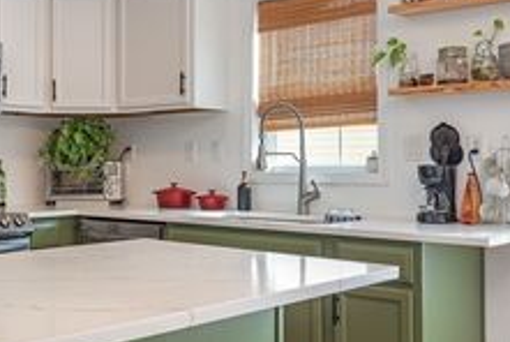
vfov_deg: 26.1
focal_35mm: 52
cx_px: 115
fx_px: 738
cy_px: 166
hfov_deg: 37.0
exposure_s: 1/125
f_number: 9
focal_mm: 23
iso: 100
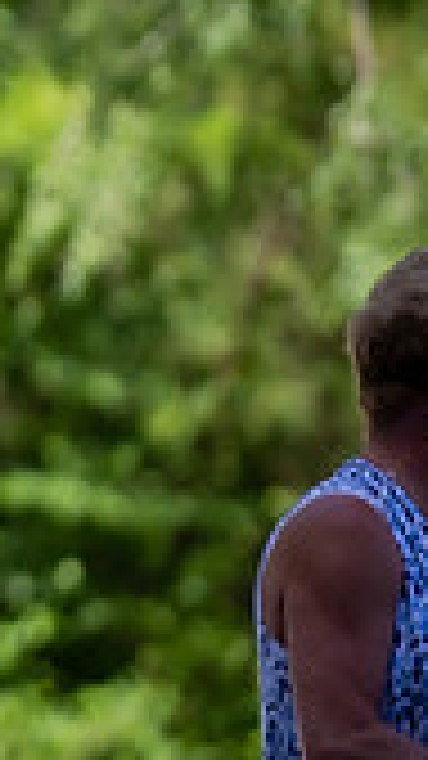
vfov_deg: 3.0
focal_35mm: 721
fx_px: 14554
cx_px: -829
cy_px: 200
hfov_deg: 1.7
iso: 200
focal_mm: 200
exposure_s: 1/2000
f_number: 2.8
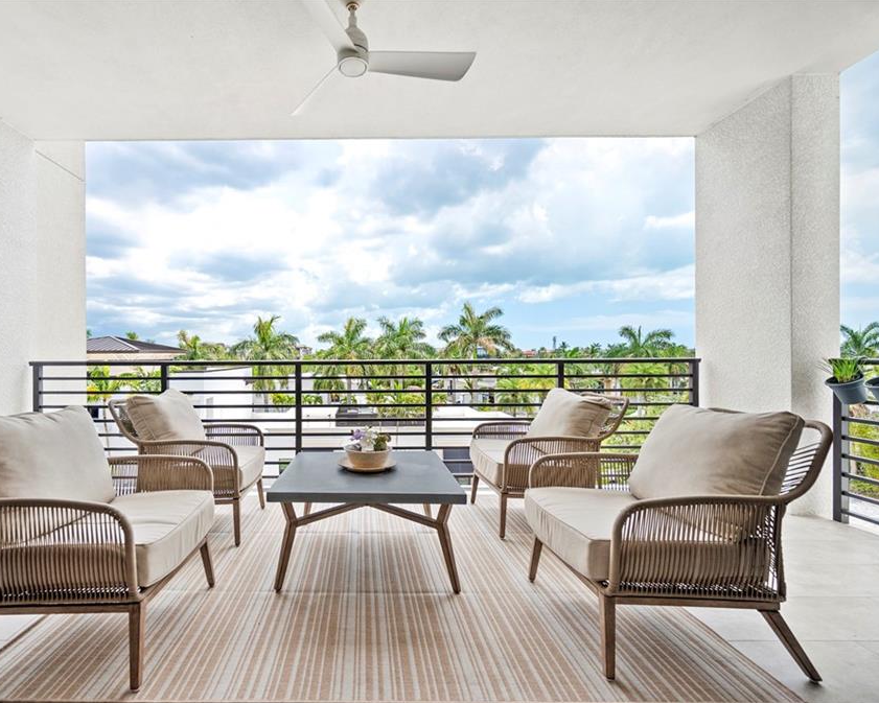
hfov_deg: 92.0
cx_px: 354
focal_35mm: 16
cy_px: 352
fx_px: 416
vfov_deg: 80.4
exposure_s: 1/500
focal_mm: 14
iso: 100
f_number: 4
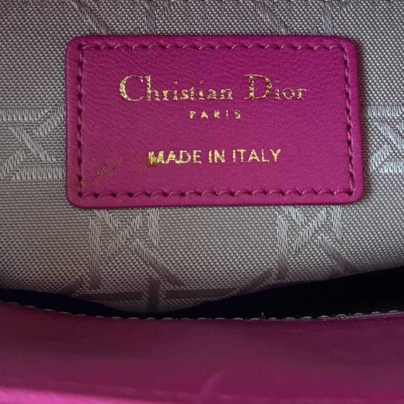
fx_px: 964
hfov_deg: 23.7
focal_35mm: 73
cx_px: 207
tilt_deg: -54.0
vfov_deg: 23.3
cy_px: 76
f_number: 1.6
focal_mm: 5.96
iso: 160
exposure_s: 1/60
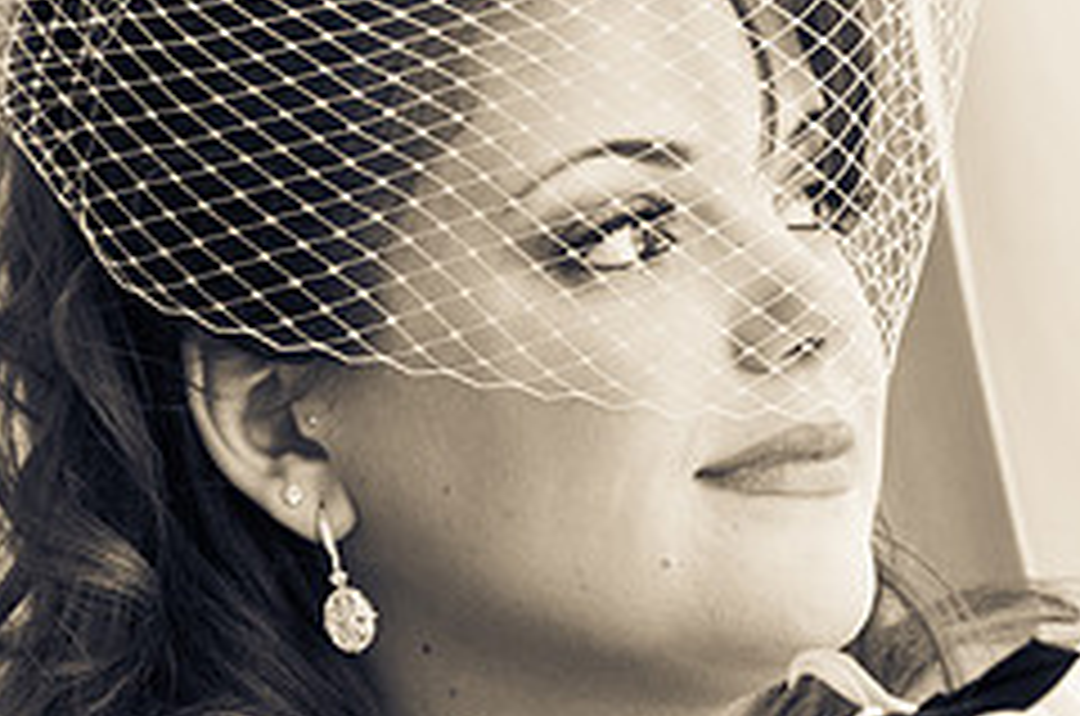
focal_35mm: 421
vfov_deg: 3.3
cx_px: 639
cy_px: 376
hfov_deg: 4.9
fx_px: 12605
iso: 800
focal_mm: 116
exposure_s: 1/60
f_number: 3.5
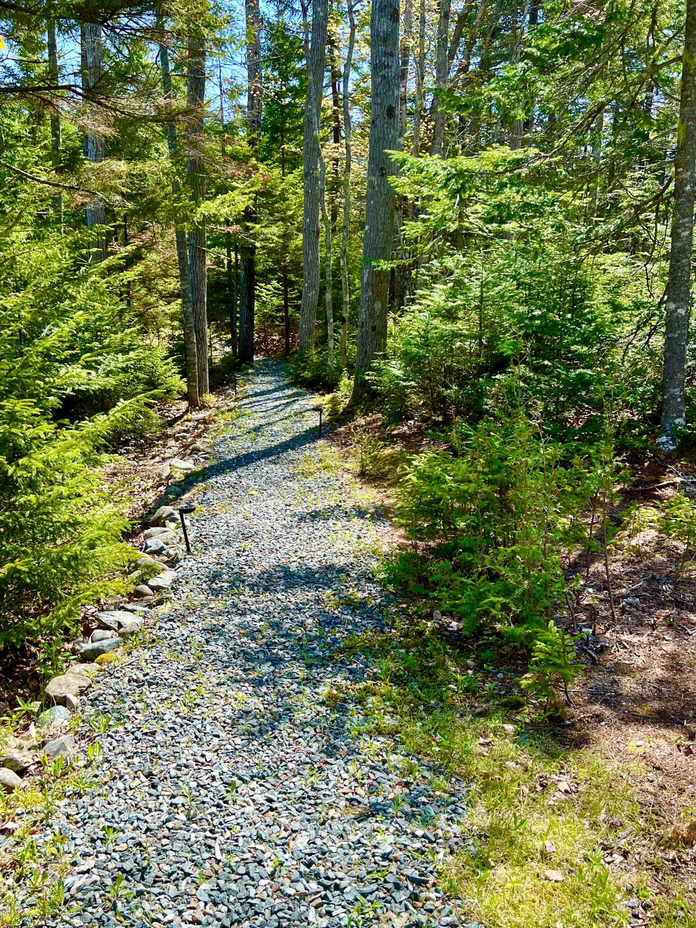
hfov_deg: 45.3
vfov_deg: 58.2
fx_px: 831
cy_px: 517
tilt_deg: -15.5
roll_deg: +0.7
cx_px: 299
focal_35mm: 31
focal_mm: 5.7
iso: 50
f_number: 1.5
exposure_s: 1/1171
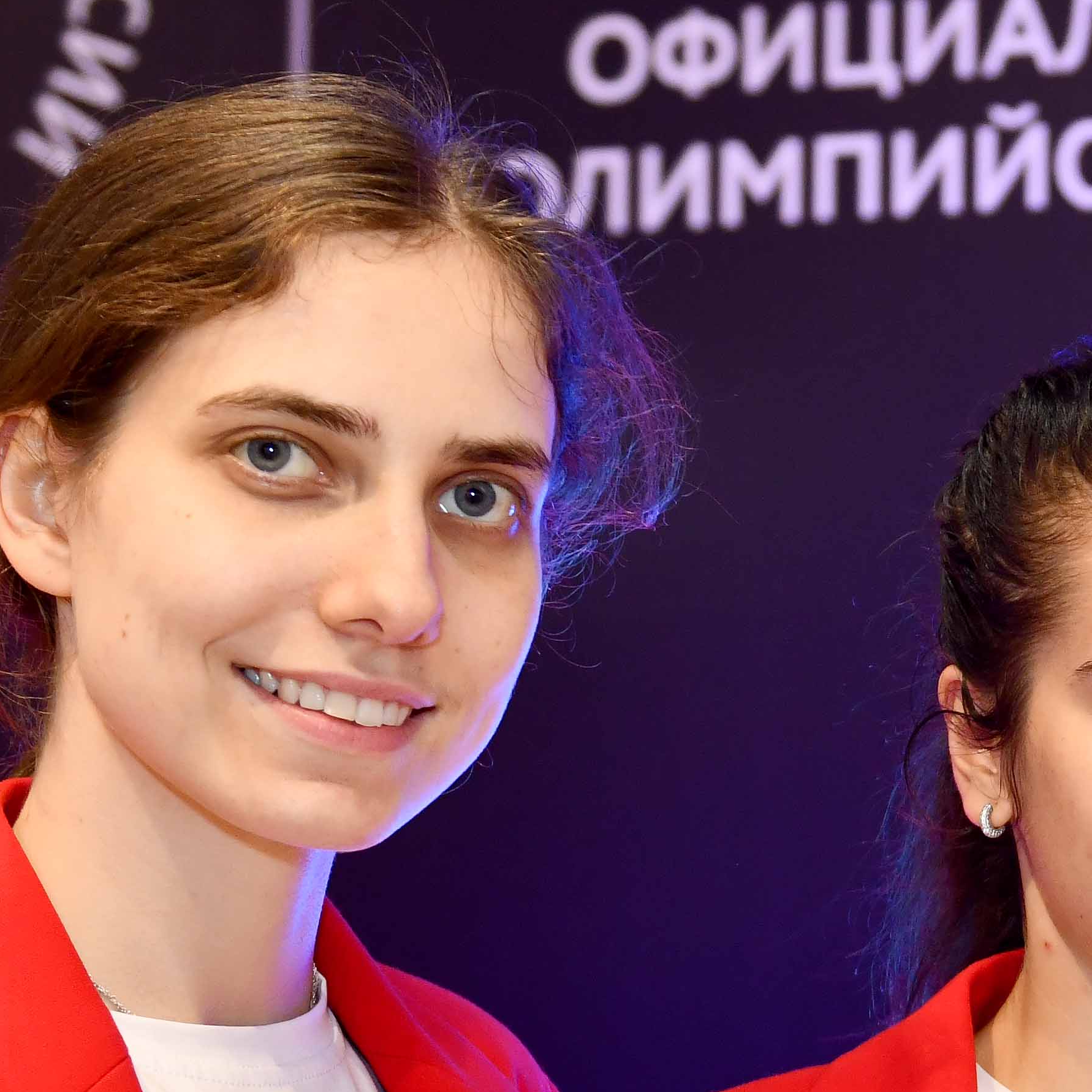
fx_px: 4497
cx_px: 1656
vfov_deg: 13.8
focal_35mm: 126
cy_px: 917
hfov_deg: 13.1
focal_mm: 32
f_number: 3.5
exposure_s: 1/160
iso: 800
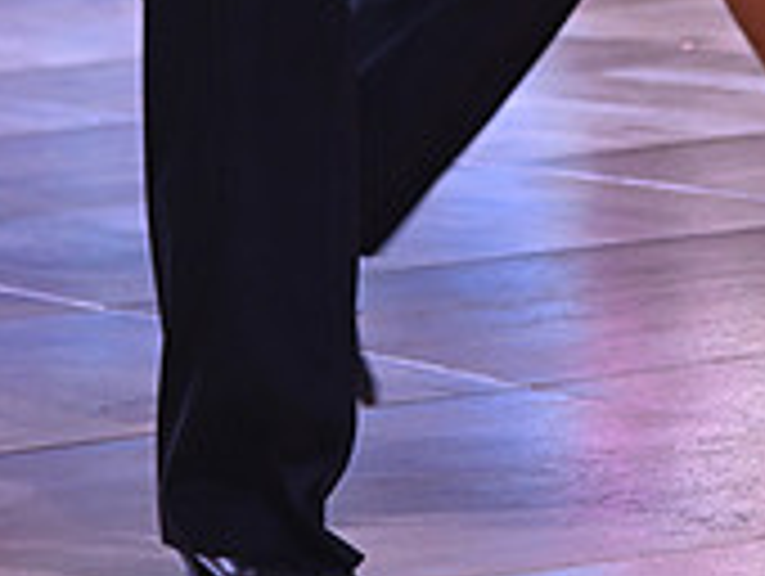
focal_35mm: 311
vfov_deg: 4.7
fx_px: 6883
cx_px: 610
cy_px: -400
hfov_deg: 6.4
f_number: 9
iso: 800
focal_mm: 95
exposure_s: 1/320
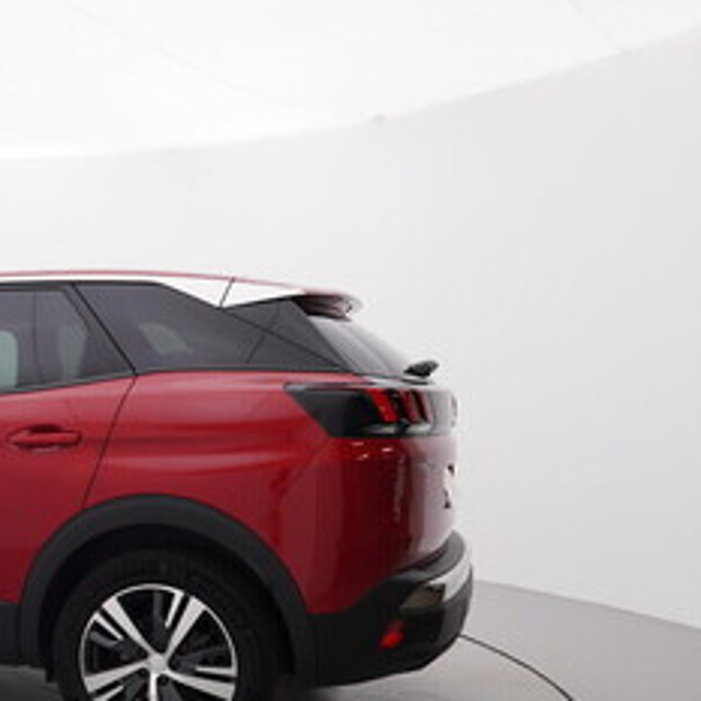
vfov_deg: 36.6
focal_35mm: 45
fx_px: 1031
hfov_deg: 32.9
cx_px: -71
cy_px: 531
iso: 200
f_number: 5.6
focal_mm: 15
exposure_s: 1/80
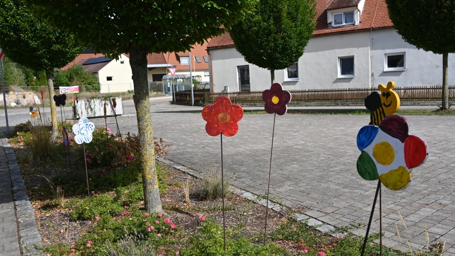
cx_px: 229
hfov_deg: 57.3
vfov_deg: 34.1
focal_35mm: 35
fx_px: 417
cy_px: 140
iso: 100
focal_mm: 32.5
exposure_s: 1/400
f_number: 7.1
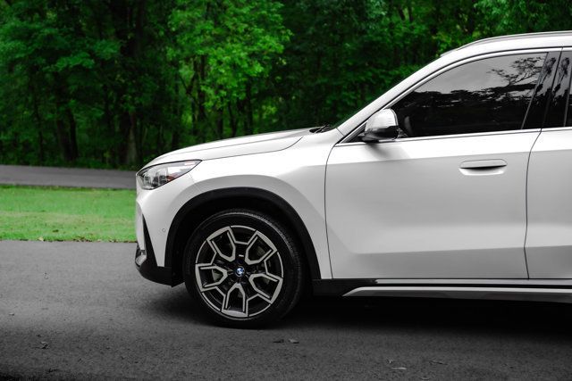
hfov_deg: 36.2
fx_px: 874
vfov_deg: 24.6
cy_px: 190
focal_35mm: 55
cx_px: 286
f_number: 4
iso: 400
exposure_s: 1/500
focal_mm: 55
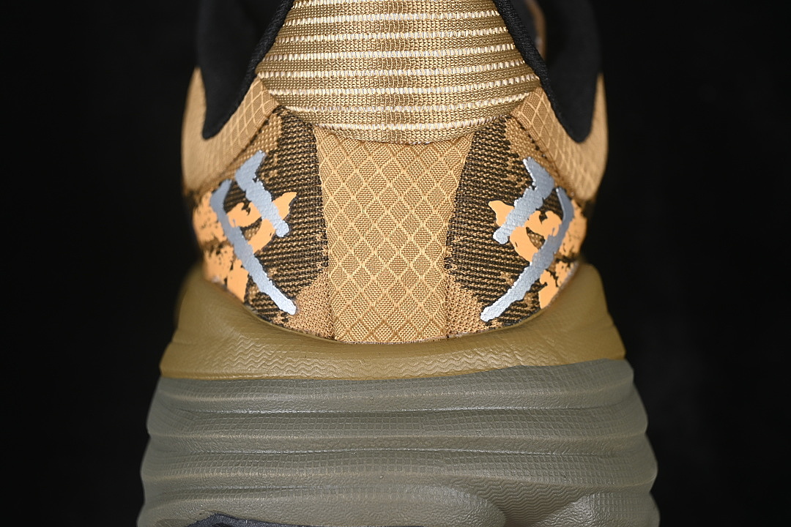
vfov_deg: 18.2
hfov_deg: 27.0
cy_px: 264
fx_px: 1648
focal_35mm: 75
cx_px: 396
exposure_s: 1/60
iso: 160
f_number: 7.1
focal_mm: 50
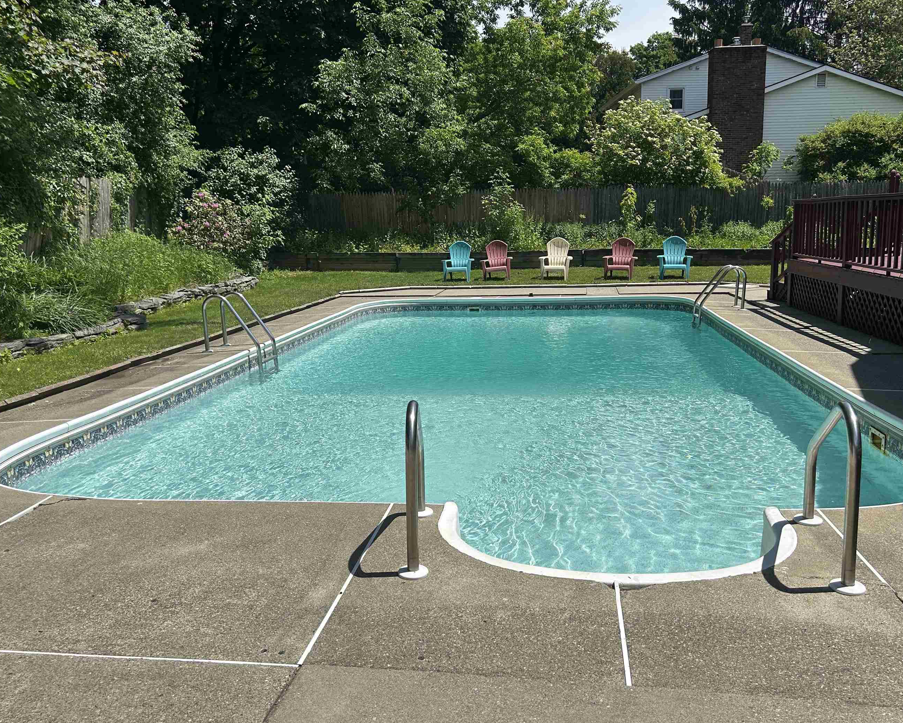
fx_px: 802
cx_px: 468
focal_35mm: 30
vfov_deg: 48.5
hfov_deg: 58.8
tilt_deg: -10.5
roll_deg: +1.7
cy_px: 361
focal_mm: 5.7
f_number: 1.5
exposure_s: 1/6579
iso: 50
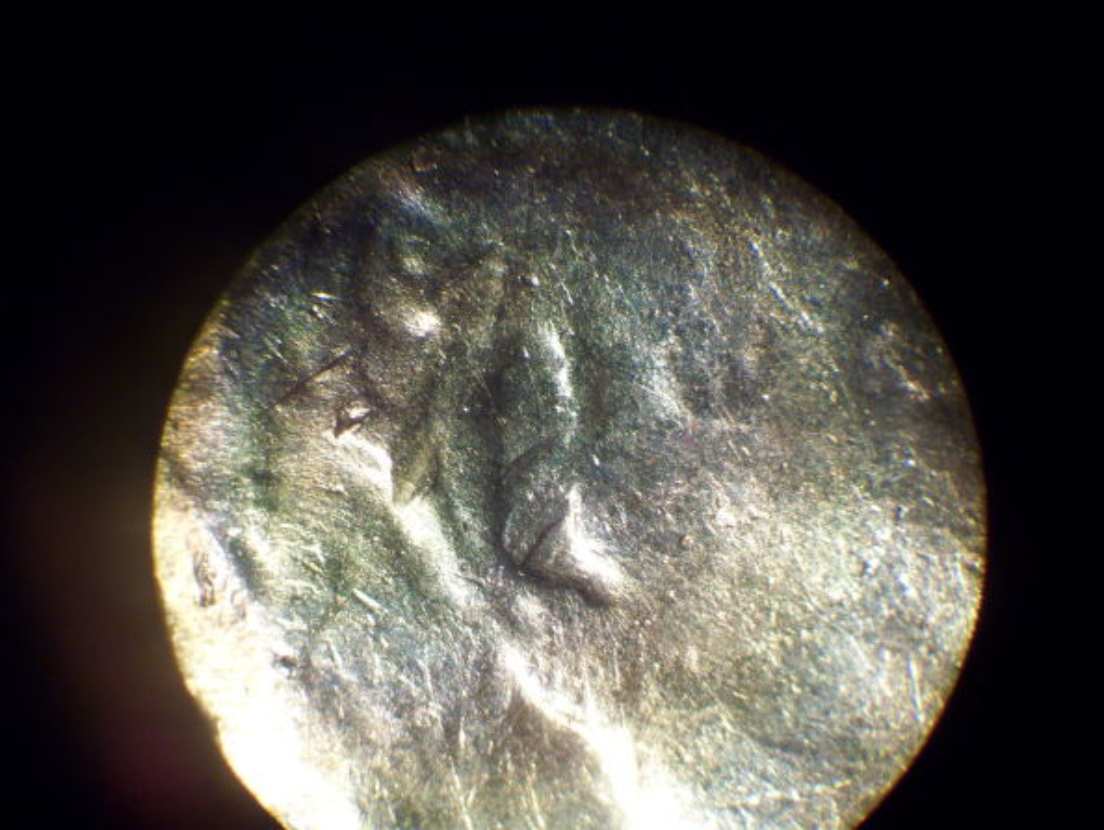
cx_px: 552
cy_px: 415
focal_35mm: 36
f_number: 2.7
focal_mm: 6
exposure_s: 1/13
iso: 160
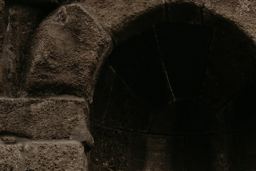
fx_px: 782
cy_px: 210
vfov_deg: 12.2
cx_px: 191
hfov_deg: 18.5
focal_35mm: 110
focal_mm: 35
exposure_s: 1/1600
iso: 800
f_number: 4
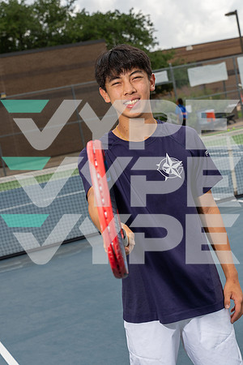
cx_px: 122
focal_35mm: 70
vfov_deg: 28.8
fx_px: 709
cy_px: 182
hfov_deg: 19.5
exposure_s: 1/250
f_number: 8
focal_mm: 70
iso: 100
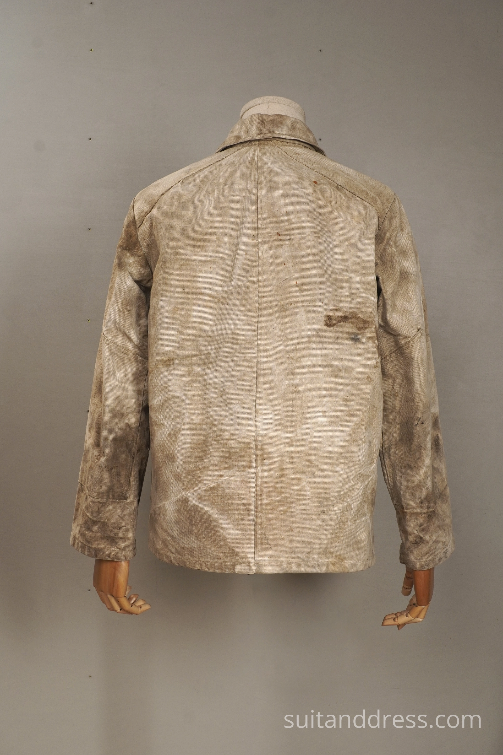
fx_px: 1006
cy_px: 378
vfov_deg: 41.1
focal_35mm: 48
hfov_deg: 28.1
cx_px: 252
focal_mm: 32
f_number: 10
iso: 320
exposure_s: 1/20
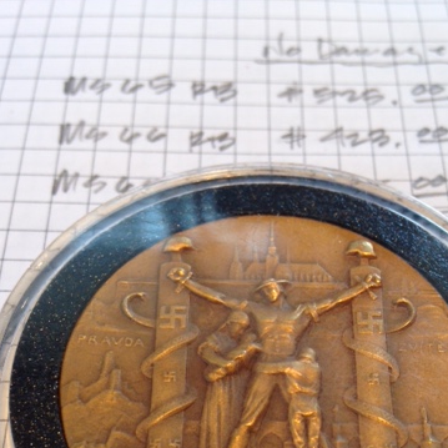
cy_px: 397
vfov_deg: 31.4
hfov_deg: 32.6
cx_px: 277
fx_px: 761
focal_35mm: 52
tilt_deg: -60.9
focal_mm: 4.12
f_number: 2.4
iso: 50
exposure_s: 1/24
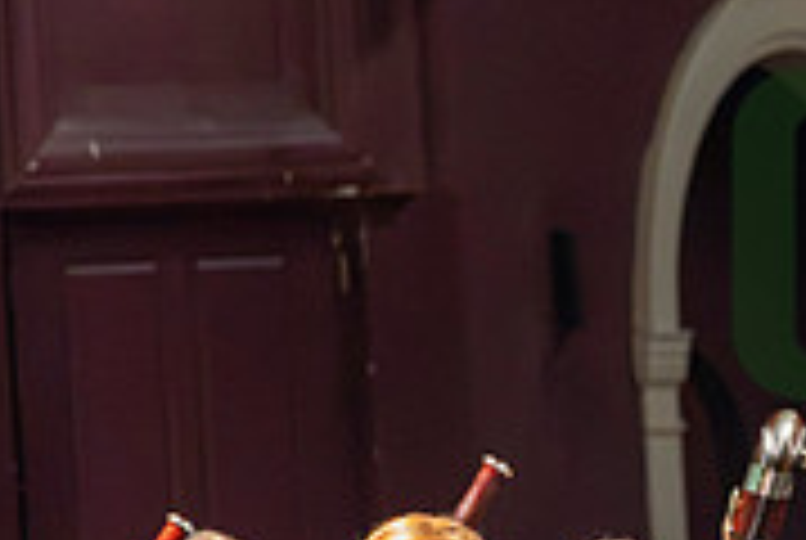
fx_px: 6167
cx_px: 1072
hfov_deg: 7.4
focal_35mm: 275
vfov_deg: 5.0
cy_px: 281
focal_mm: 85
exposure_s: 1/640
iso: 12800
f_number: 2.8
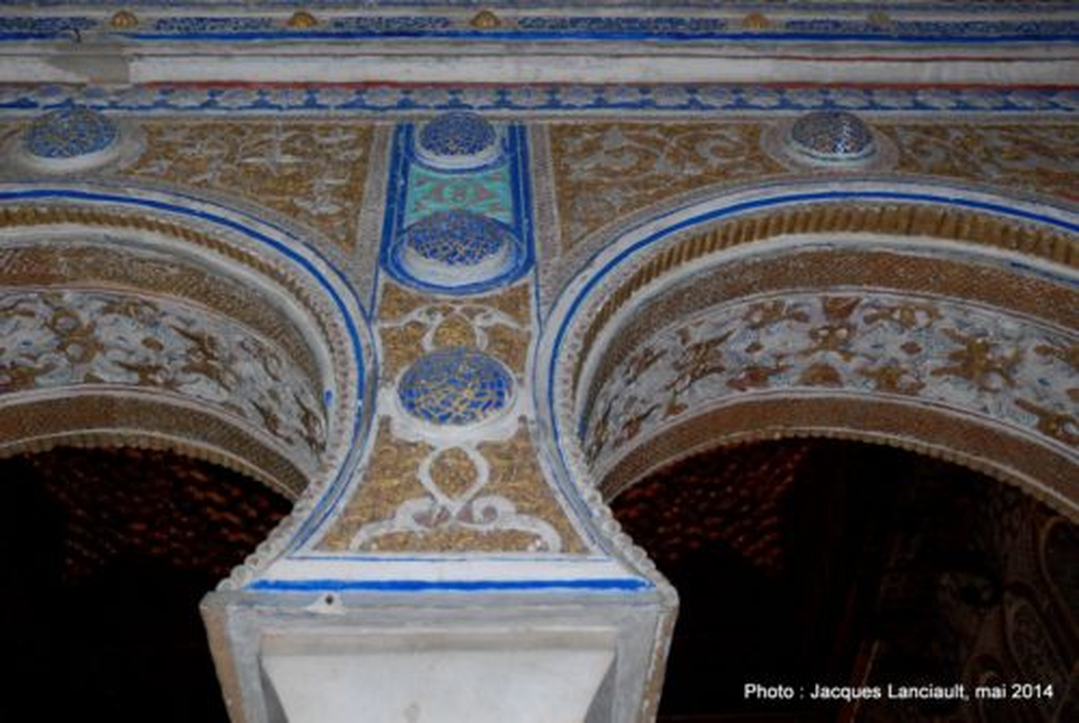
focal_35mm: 38
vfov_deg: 35.6
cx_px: 540
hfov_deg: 51.2
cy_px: 362
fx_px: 1126
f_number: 5
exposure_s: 1/60
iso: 800
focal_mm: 25
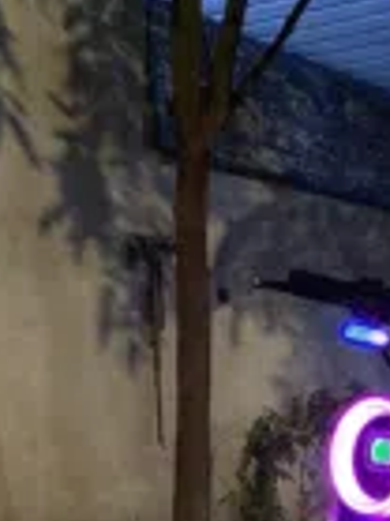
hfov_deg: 18.1
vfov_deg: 24.7
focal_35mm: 75
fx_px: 1128
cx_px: 525
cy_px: 536
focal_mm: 4.25
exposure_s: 1/33
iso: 400
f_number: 1.8
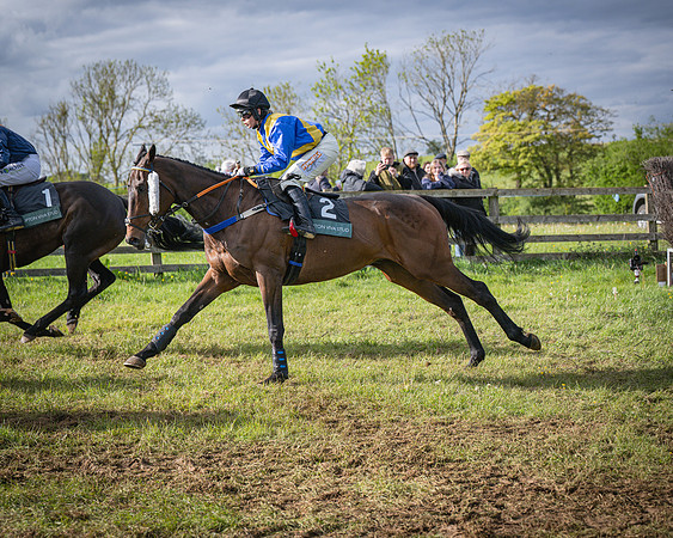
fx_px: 1570
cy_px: 269
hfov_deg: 24.2
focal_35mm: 79
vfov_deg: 19.4
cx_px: 336
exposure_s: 1/3200
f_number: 4
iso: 400
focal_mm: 70
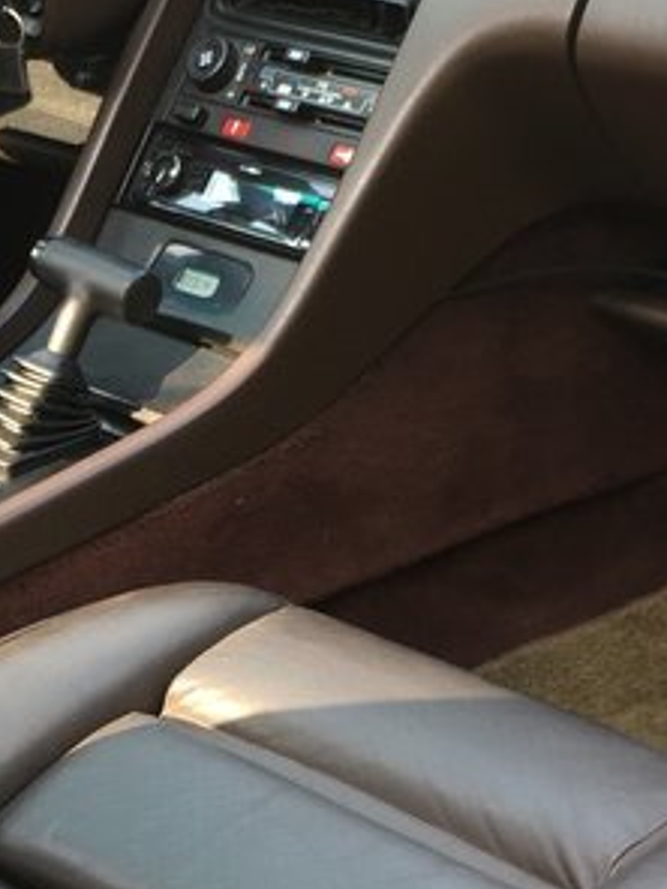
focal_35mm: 98
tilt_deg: -30.2
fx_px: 2518
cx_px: 69
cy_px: 772
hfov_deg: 14.9
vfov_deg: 19.7
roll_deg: +3.3
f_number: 2.2
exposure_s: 1/50
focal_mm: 4.15
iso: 25
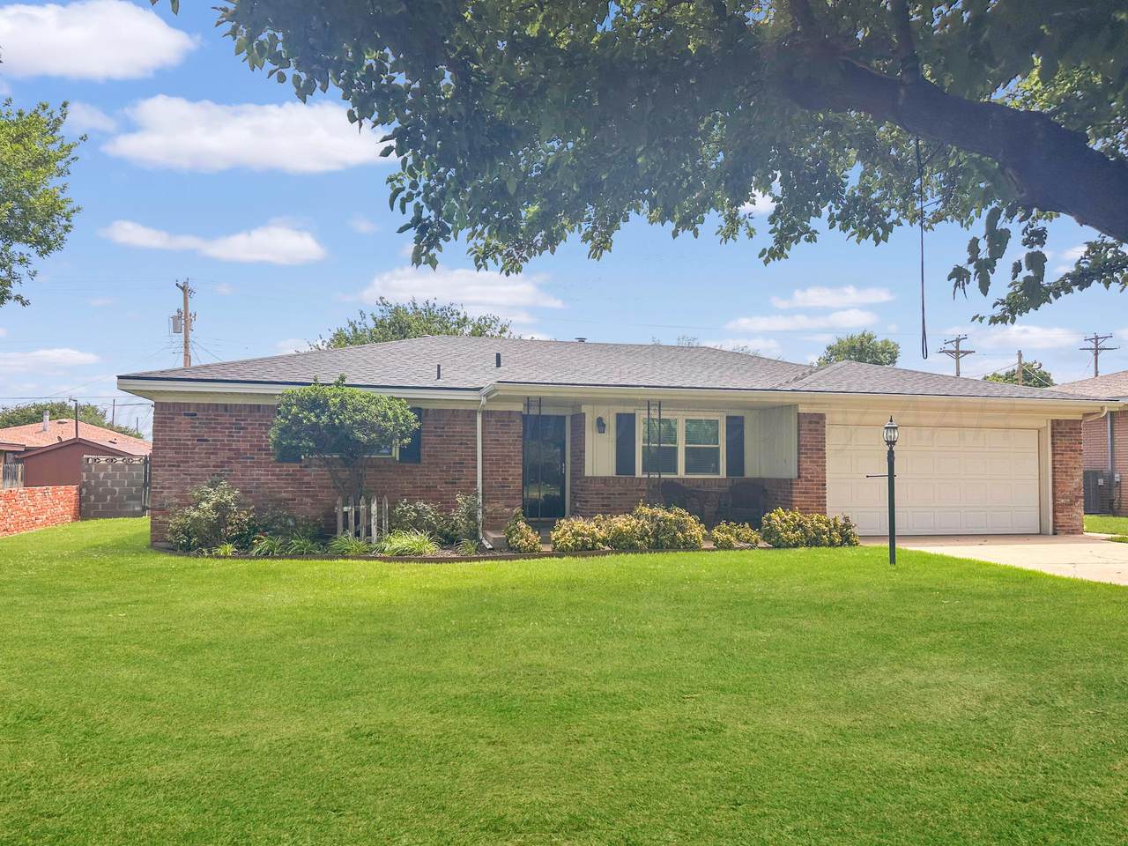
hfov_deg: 71.6
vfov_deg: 56.8
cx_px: 564
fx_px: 782
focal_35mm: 24
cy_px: 423
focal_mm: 6.86
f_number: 1.8
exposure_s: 1/4500
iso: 80
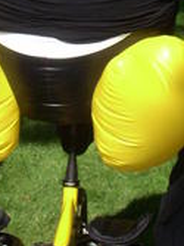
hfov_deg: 10.1
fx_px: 1036
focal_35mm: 146
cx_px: 137
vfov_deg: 13.5
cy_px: 49
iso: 160
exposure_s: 1/500
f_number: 6.6
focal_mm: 6
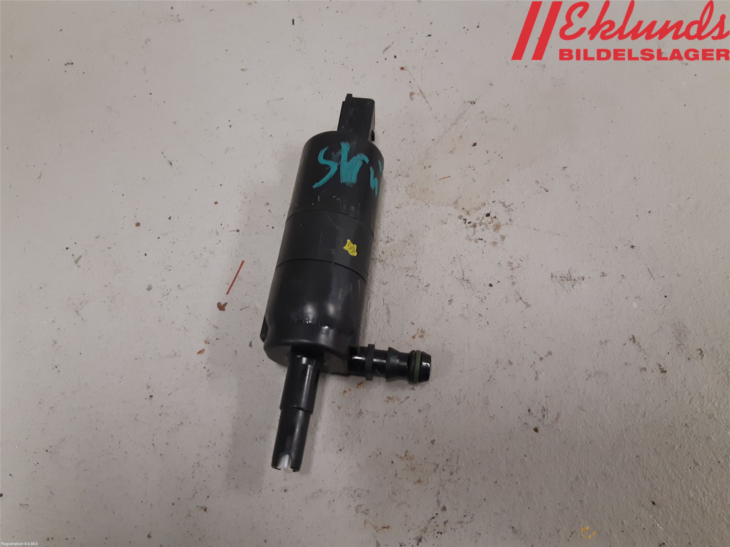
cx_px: 365
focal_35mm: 26
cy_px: 274
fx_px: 548
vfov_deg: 53.1
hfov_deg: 67.3
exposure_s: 1/50
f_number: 1.7
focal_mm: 3.93
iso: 125
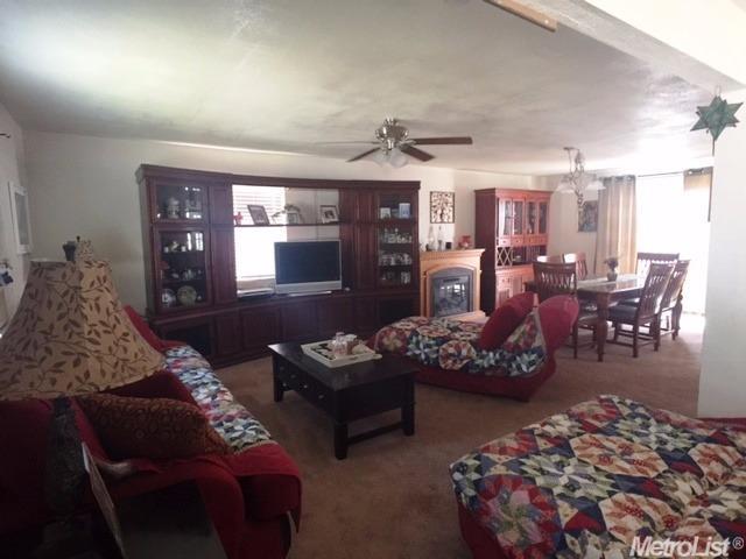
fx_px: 625
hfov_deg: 61.7
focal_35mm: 29
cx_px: 373
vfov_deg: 48.2
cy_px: 280
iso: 125
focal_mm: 4.15
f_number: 2.2
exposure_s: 1/15
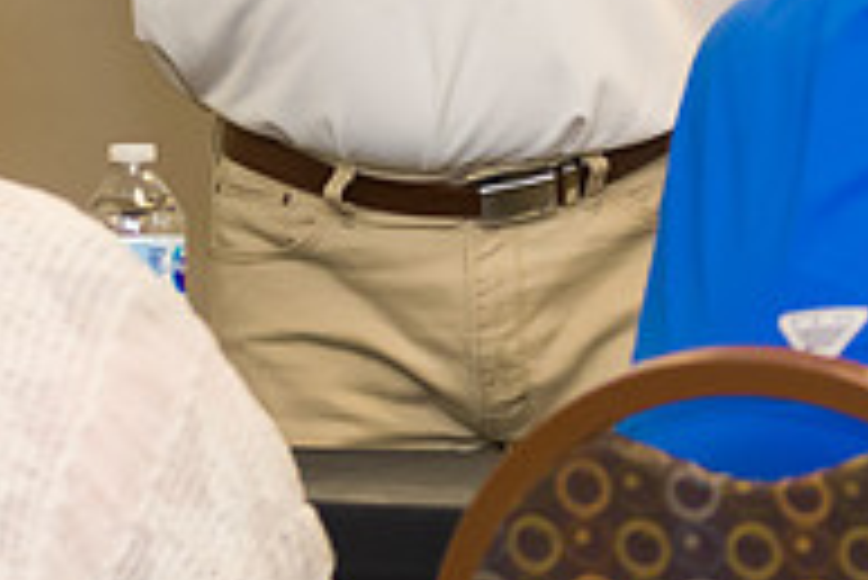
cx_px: 905
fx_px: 6322
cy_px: -378
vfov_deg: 5.2
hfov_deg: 7.8
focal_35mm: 262
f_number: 3.2
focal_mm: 52
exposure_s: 1/125
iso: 1000
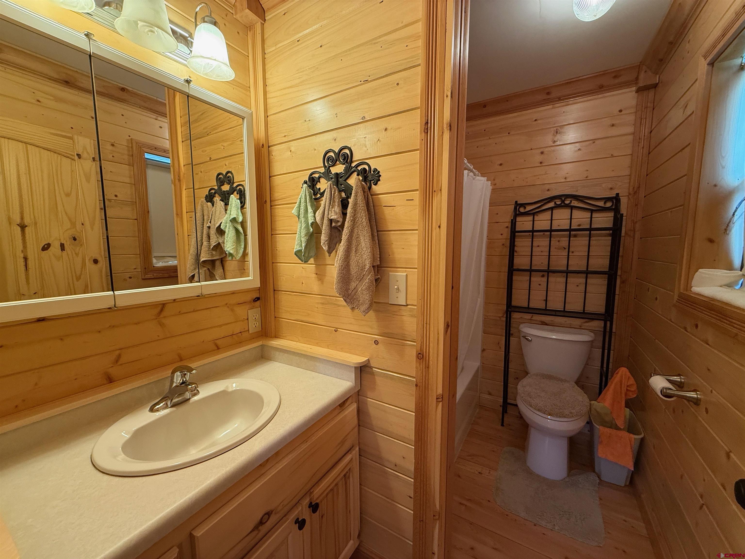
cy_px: 280
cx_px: 372
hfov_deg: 102.1
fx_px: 301
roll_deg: -0.1
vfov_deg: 85.7
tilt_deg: -6.3
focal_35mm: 14
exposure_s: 1/60
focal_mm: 2.22
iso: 250
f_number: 2.2
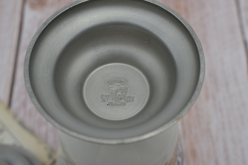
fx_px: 362
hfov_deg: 37.9
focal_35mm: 52
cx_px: 124
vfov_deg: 25.8
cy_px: 82
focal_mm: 35
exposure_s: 1/125
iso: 180
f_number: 5.6
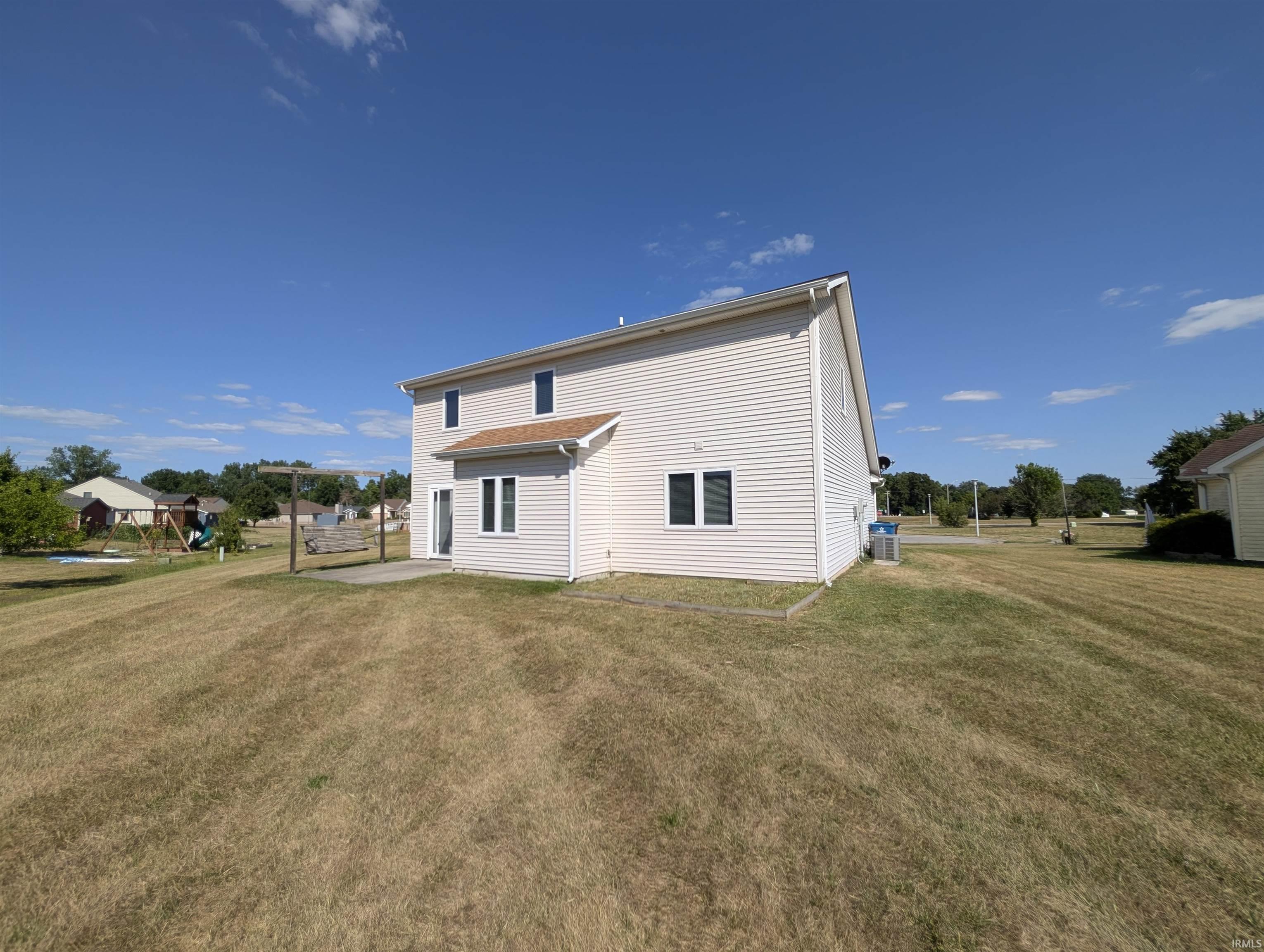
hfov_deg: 110.5
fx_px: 439
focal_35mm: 12
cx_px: 632
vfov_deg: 94.6
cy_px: 476
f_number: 1.7
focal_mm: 2.02
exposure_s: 1/4878
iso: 74
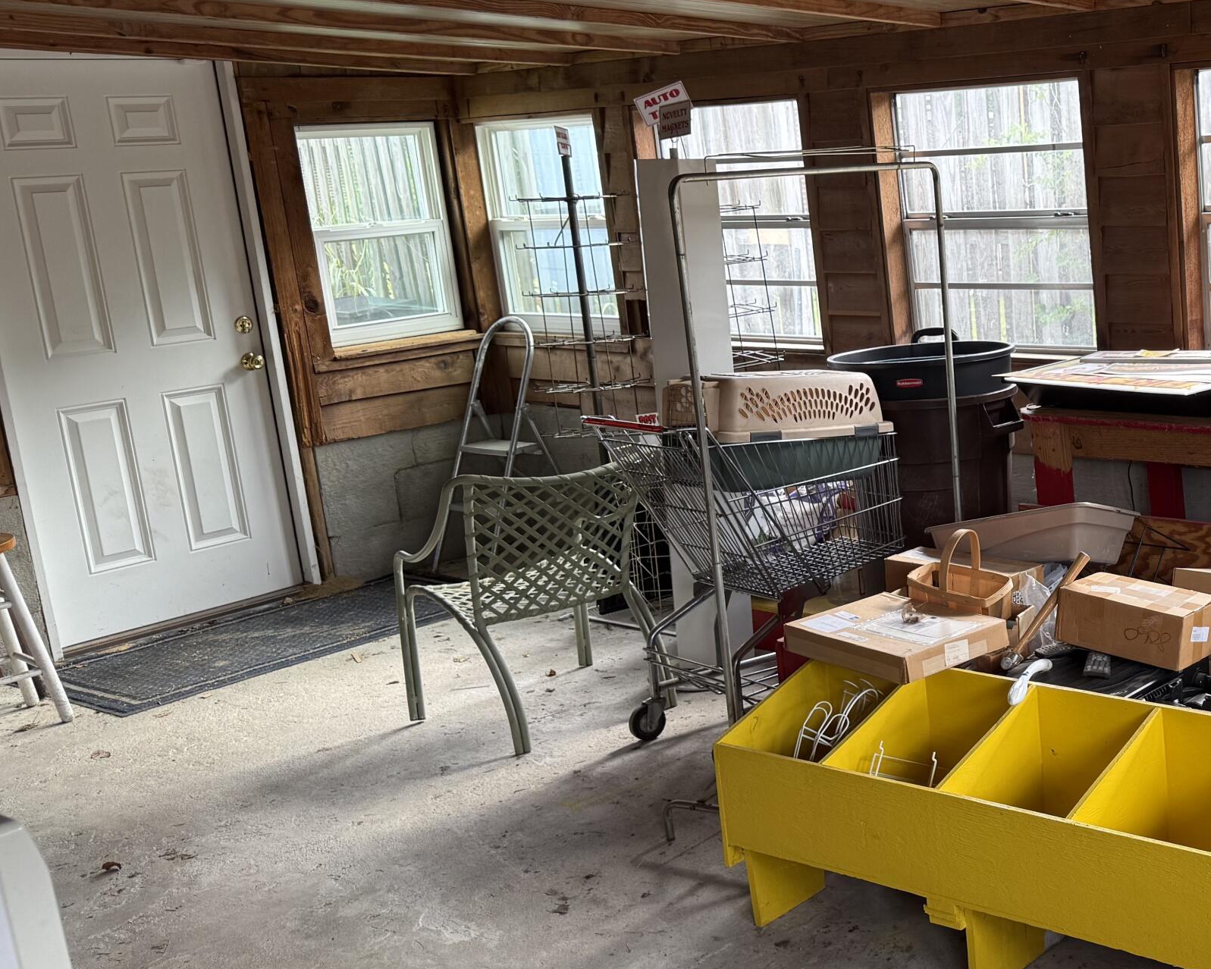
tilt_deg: -11.1
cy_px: 478
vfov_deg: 34.2
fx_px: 1577
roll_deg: +2.5
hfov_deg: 38.5
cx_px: 1137
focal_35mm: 44
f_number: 1.78
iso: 80
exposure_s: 1/137
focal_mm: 6.76
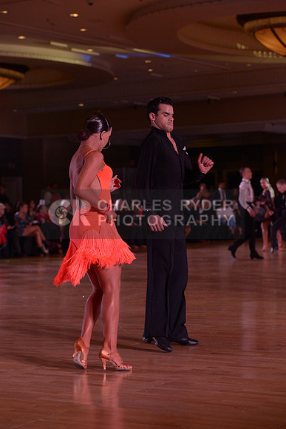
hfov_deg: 14.4
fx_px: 1131
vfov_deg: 21.5
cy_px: 214
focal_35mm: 95
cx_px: 143
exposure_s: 1/250
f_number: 5
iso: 1250
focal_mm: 95
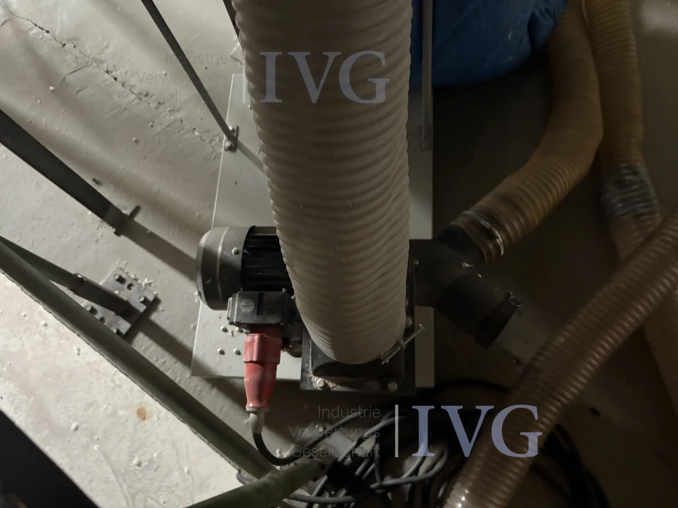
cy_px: 254
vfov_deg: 53.1
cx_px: 339
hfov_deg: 67.3
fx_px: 509
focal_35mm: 26
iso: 1000
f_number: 1.6
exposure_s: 1/29
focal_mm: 5.96
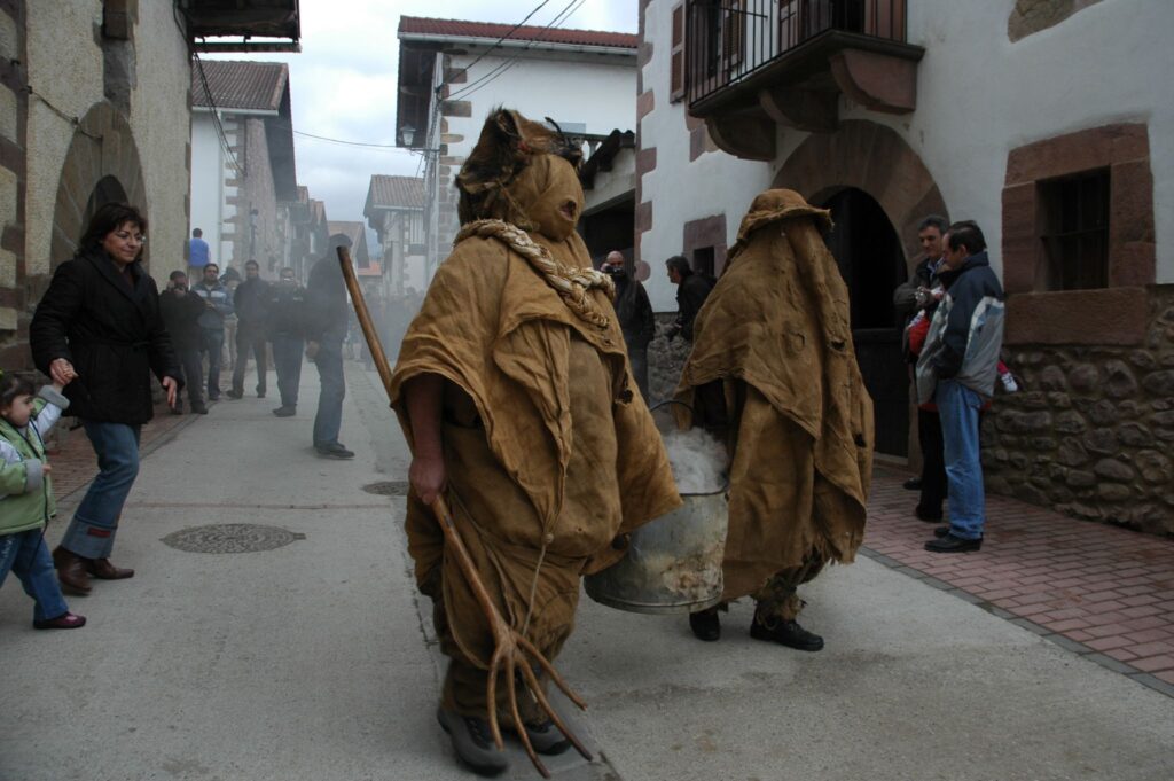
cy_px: 390
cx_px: 587
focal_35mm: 27
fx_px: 880
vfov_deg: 47.9
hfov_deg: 67.4
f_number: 5.6
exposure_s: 1/125
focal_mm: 18
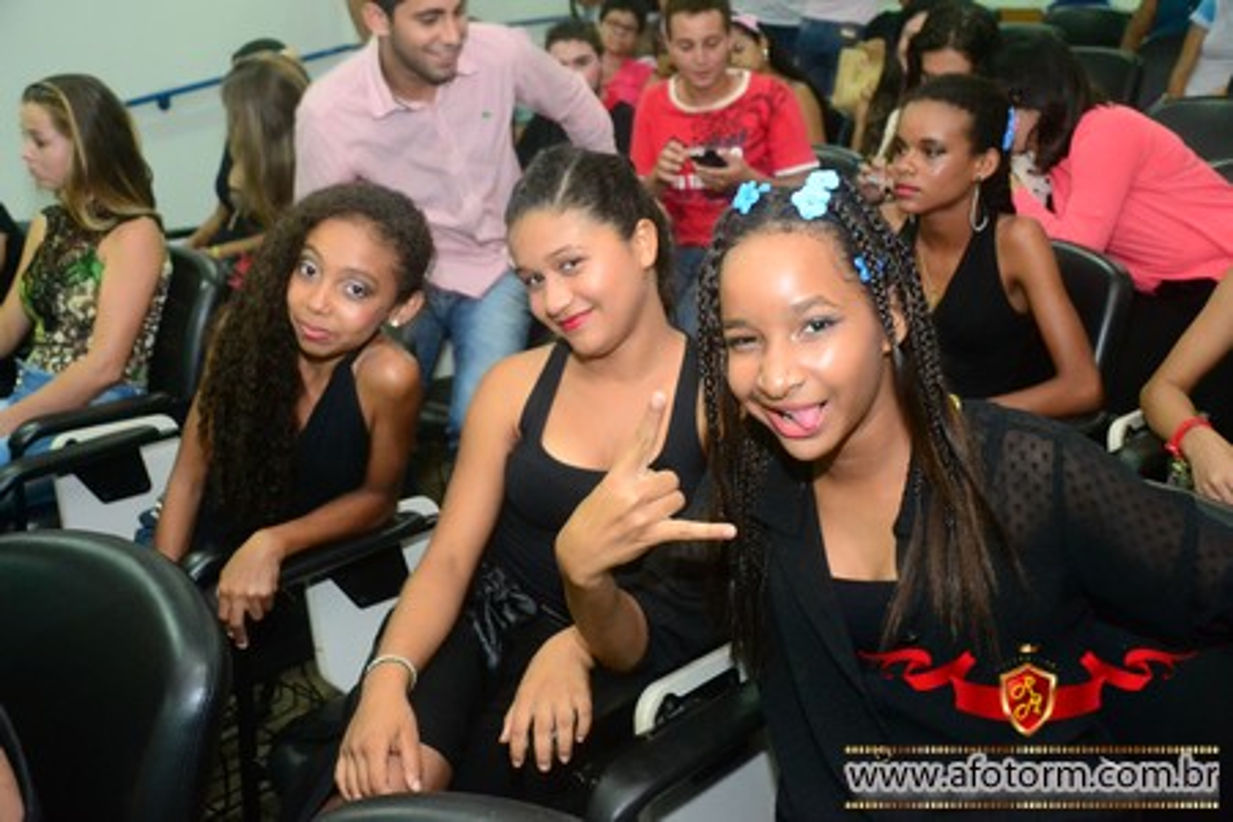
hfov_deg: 49.6
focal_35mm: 39
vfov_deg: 34.2
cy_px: 411
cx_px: 616
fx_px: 1336
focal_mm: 26
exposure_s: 1/100
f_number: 3.8
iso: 3200
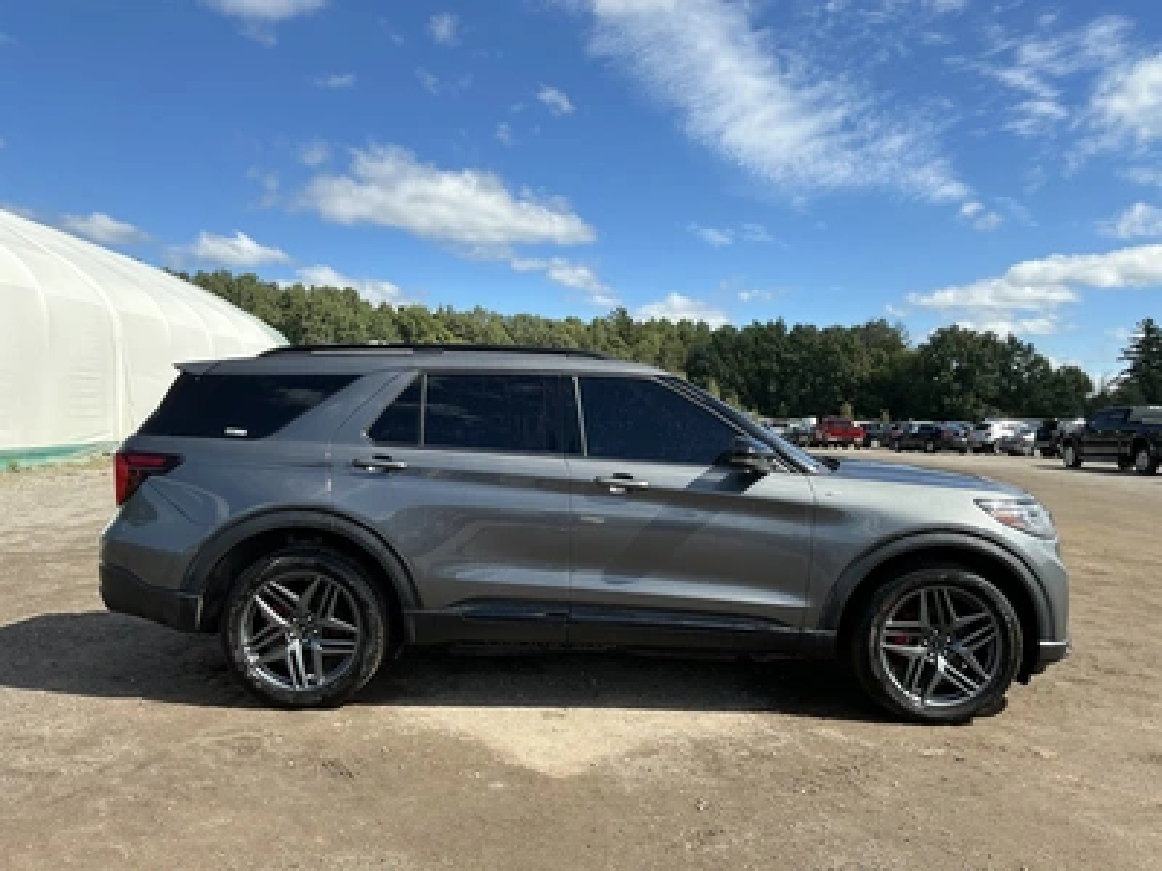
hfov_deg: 63.4
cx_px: 581
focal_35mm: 28
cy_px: 436
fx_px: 940
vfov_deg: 49.7
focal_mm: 3
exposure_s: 1/1490
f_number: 1.8
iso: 25
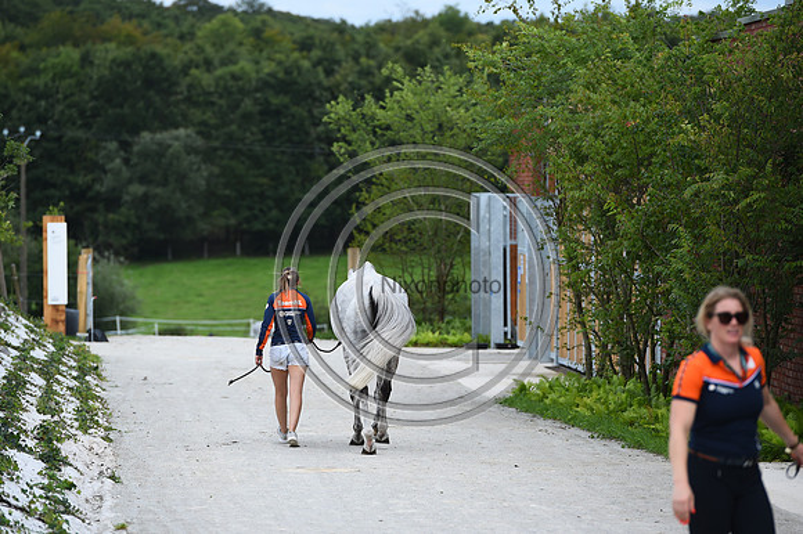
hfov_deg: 10.3
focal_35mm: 200
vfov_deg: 6.9
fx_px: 4458
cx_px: 402
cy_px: 267
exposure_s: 1/800
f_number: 5
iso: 160
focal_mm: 200
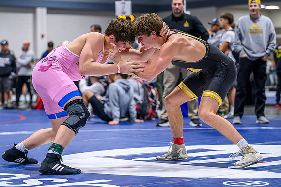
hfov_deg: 17.8
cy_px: 98
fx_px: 897
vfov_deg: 11.9
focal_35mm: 115
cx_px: 108
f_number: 2.8
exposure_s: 1/800
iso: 3200
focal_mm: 92
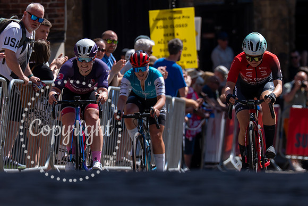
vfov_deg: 3.1
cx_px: 93
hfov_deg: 4.7
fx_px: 3748
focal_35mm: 438
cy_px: 99
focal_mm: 200
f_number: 4
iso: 100
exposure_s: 1/1600
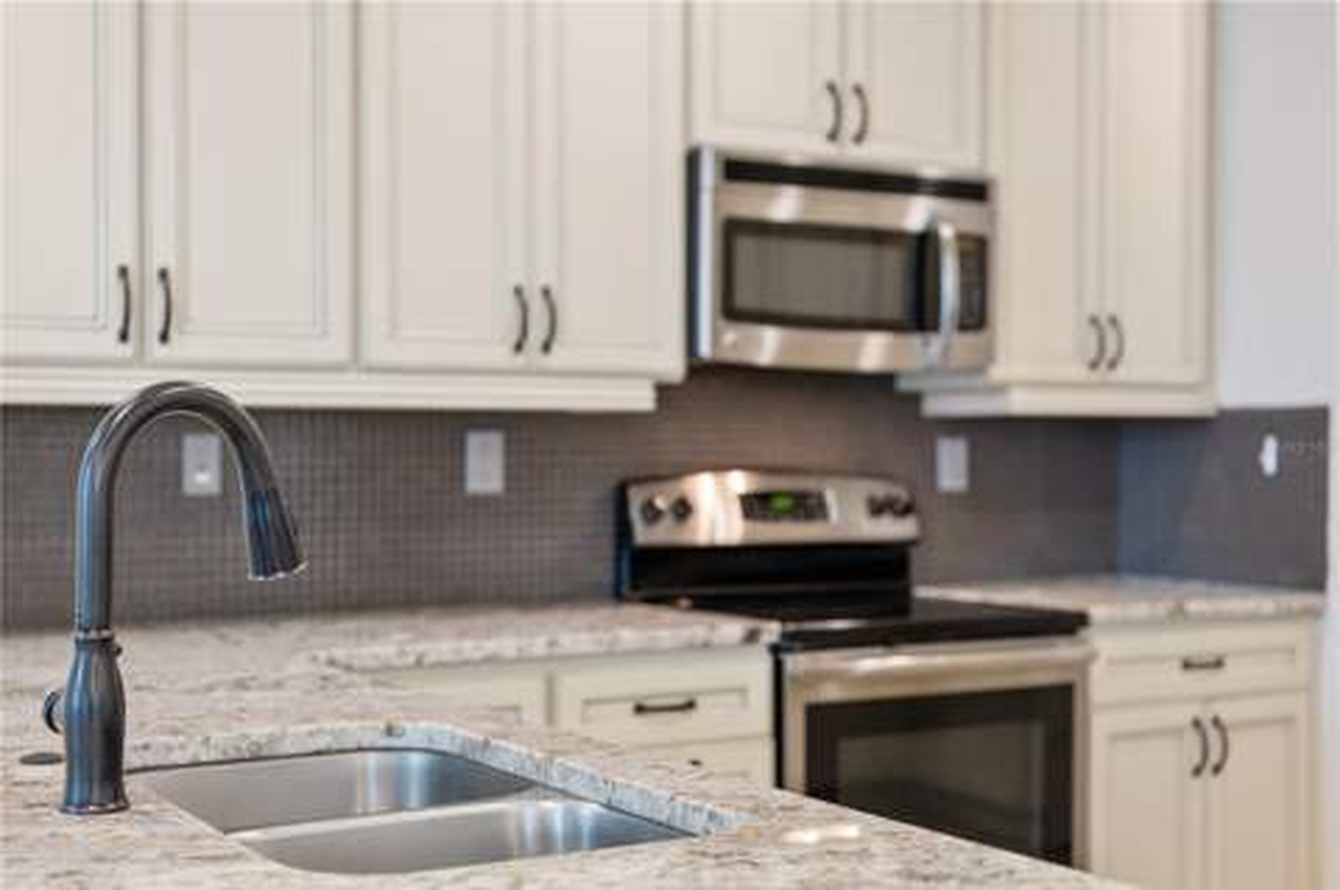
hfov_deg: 39.6
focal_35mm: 50
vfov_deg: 26.9
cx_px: 670
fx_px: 1859
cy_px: 445
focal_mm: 50
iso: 250
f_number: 2.8
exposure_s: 1/30
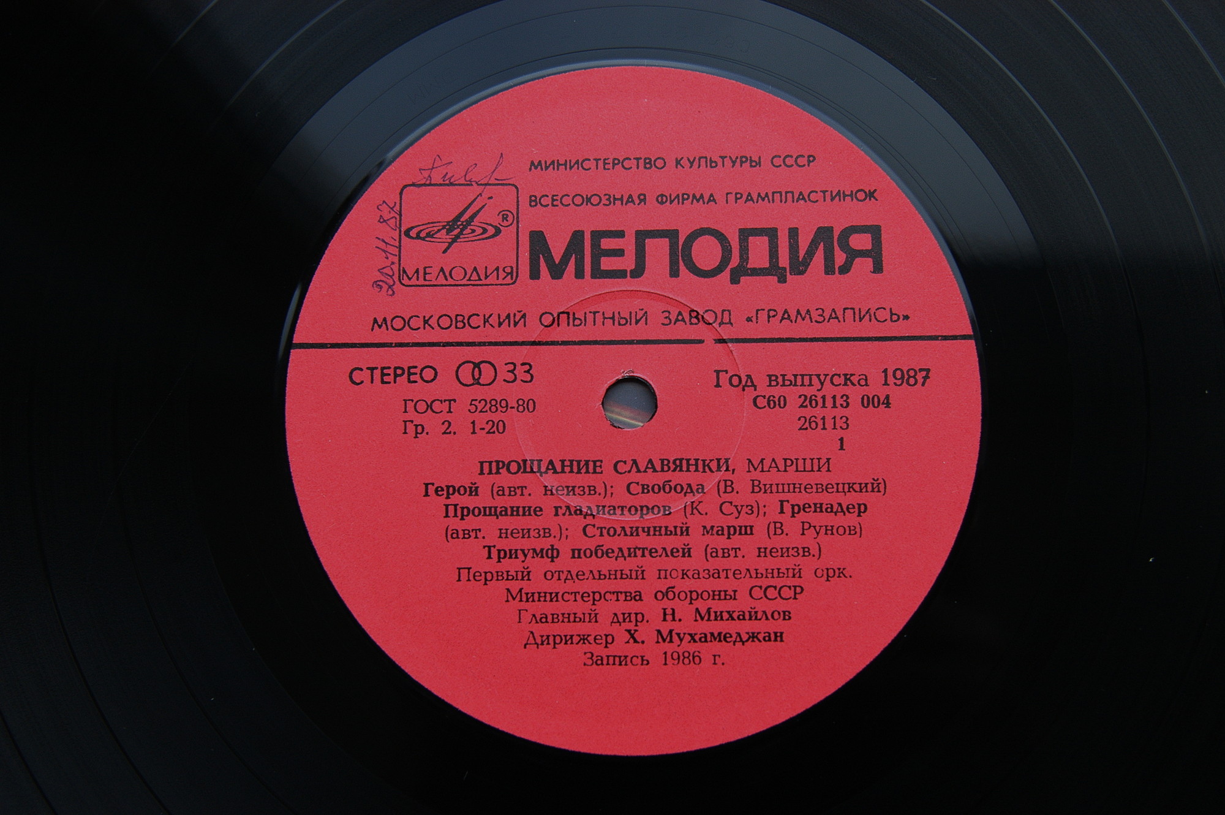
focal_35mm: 52
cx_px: 612
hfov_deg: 37.9
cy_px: 408
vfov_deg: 25.7
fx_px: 1785
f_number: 4.5
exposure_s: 1/80
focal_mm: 35
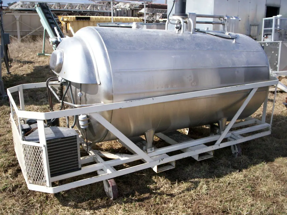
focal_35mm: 36
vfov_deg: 39.7
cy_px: 108
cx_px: 144
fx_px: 298
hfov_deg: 51.4
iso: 100
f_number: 4.5
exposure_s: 1/507
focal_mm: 5.9
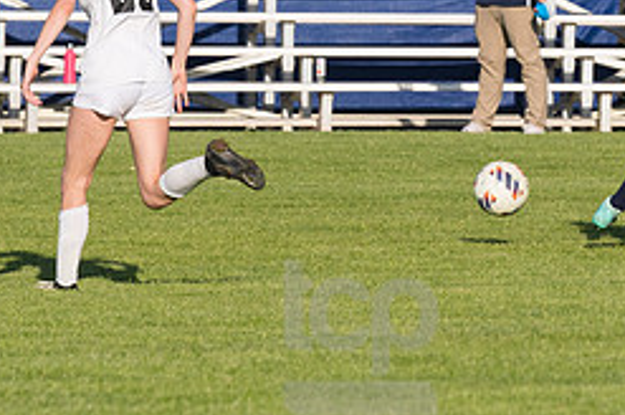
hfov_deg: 2.9
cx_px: 719
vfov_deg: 1.9
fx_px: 12223
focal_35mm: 705
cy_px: -5
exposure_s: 1/1600
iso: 250
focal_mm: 200
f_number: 5.6
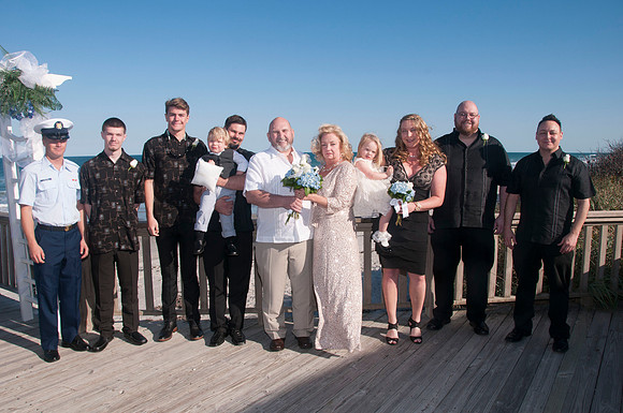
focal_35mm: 27
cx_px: 312
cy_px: 206
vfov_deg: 47.8
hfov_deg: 67.5
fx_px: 467
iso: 100
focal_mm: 18
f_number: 13
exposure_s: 1/250
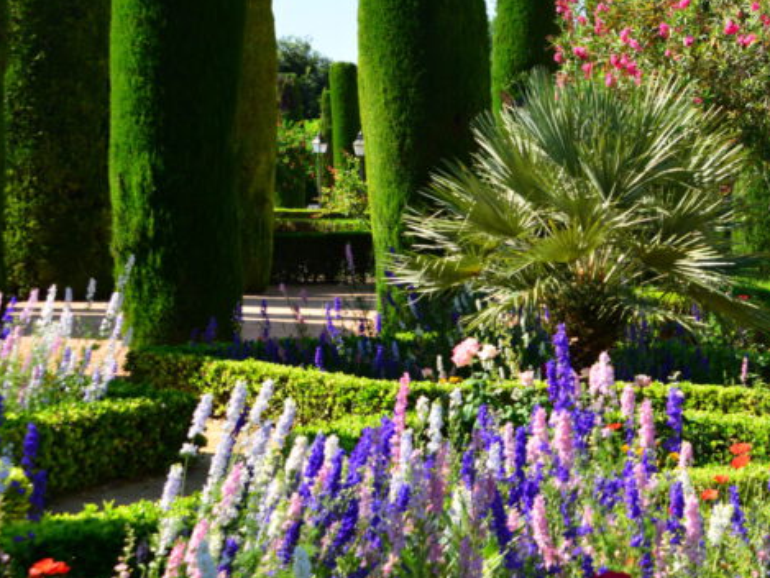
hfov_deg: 22.2
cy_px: 333
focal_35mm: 84
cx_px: 821
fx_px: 1869
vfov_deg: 17.6
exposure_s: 1/400
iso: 250
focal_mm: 40
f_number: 7.1
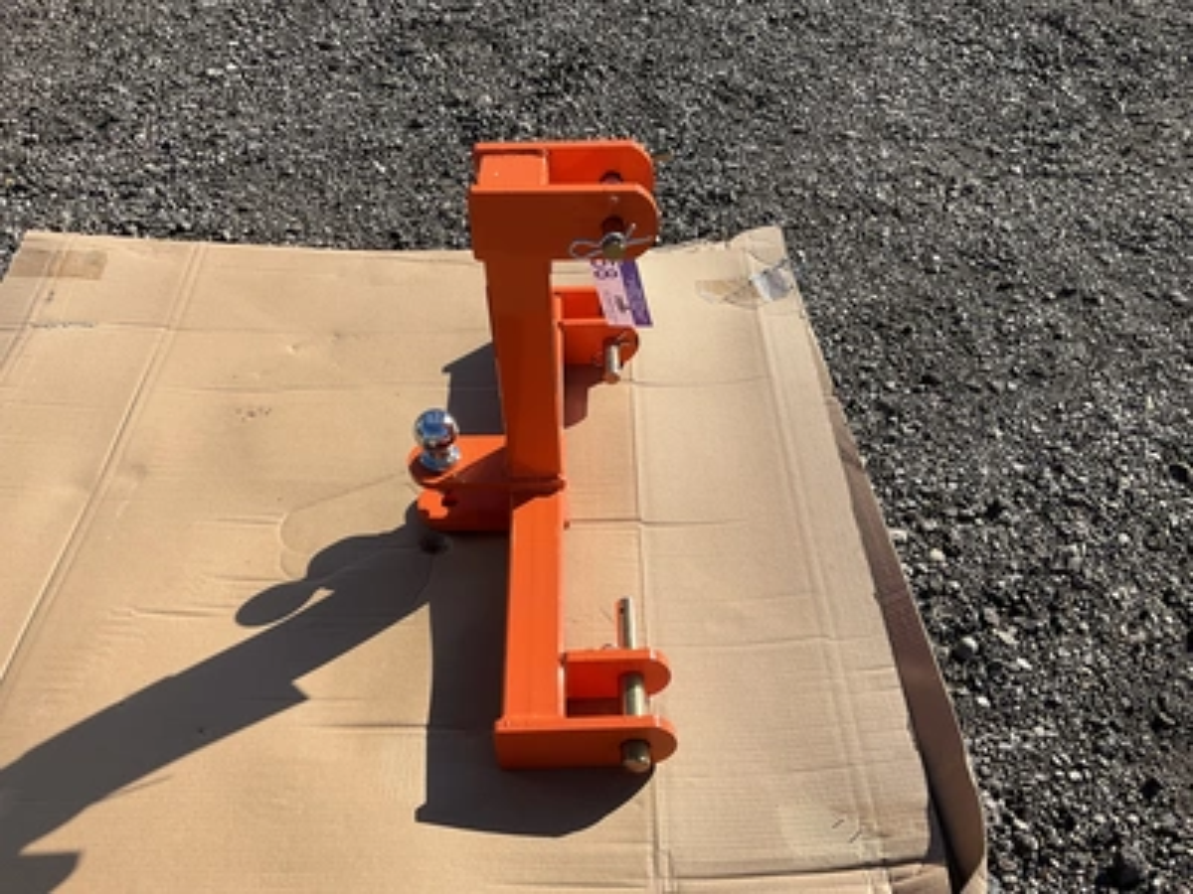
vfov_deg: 48.2
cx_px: 596
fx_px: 999
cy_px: 447
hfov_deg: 61.7
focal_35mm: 29
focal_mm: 3
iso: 25
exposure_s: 1/1912
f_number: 1.8
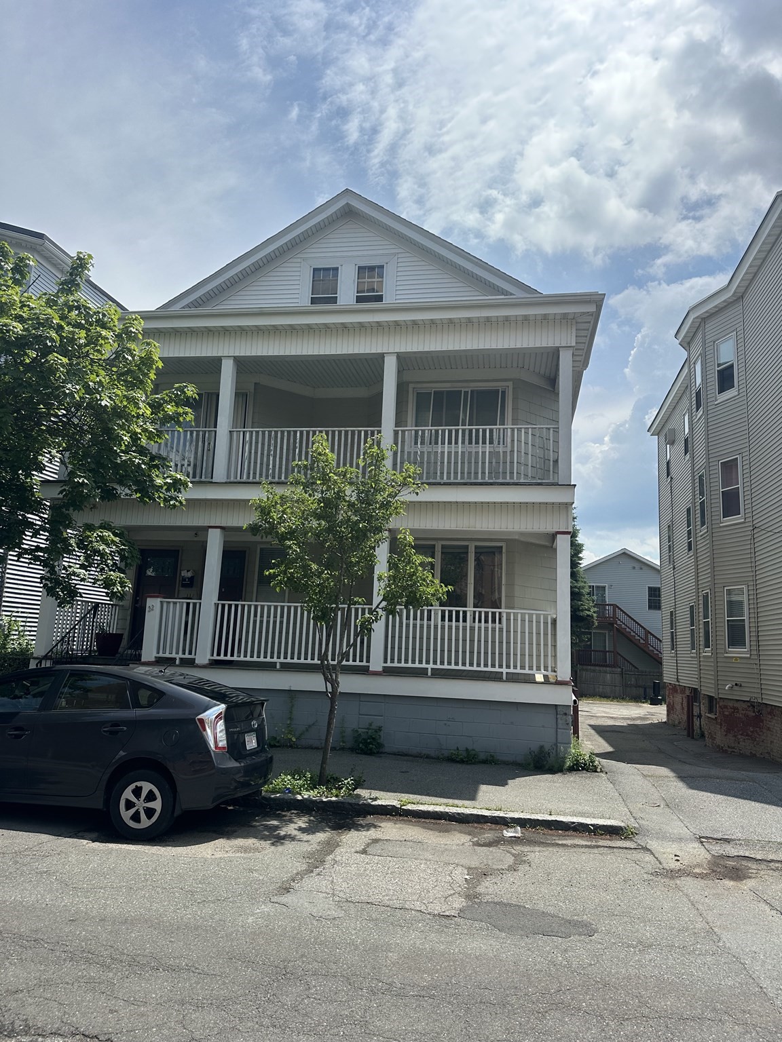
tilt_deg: +10.7
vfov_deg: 71.6
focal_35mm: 24
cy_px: 521
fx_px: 723
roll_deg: -3.9
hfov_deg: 56.8
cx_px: 391
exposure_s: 1/7576
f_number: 1.78
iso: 80
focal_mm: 6.86
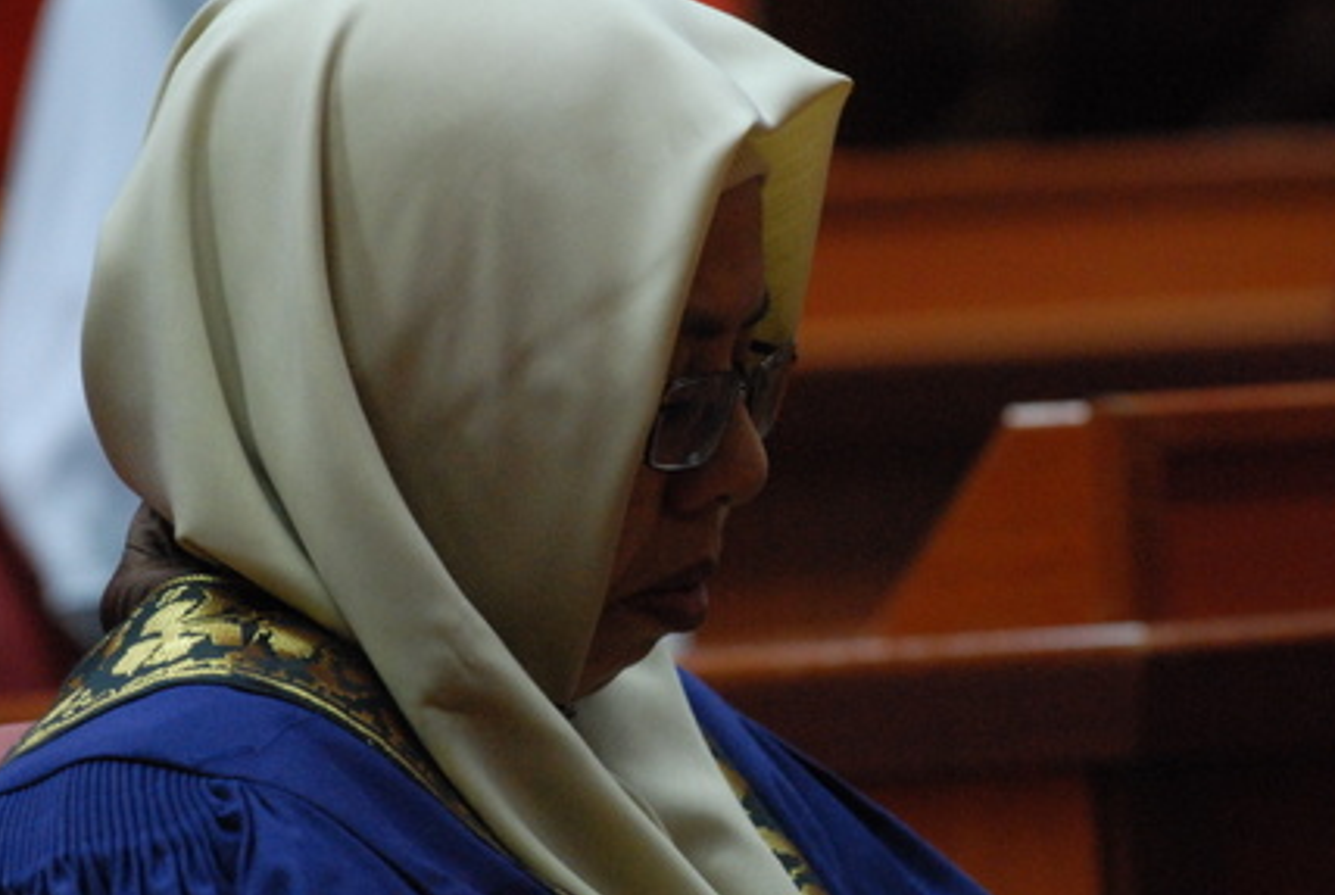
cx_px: 683
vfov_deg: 3.1
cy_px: 491
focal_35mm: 449
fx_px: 16679
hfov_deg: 4.6
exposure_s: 1/50
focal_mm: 200
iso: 1600
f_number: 4.5
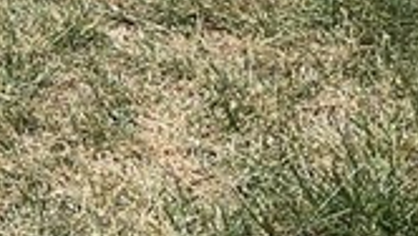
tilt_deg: -12.4
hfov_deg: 12.8
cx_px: -174
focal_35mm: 161
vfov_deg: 6.8
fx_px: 1787
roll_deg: +1.4
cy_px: -477
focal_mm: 6.86
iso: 80
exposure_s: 1/2299
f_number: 1.78
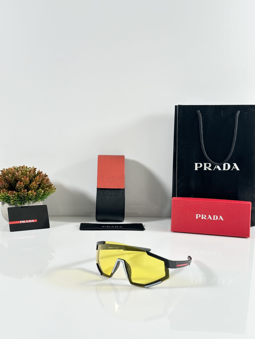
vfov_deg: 39.7
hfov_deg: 30.3
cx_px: 128
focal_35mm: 48
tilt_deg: -7.6
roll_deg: -1.3
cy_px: 170
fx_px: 471
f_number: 1.78
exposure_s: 1/50
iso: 64
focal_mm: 6.86
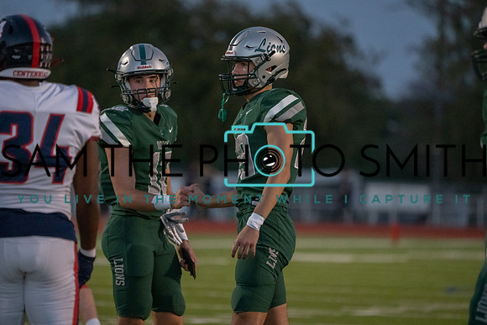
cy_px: 162
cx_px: 244
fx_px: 4925
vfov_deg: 3.8
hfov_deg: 5.7
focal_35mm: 364
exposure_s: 1/1250
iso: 12800
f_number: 5.6
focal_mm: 364
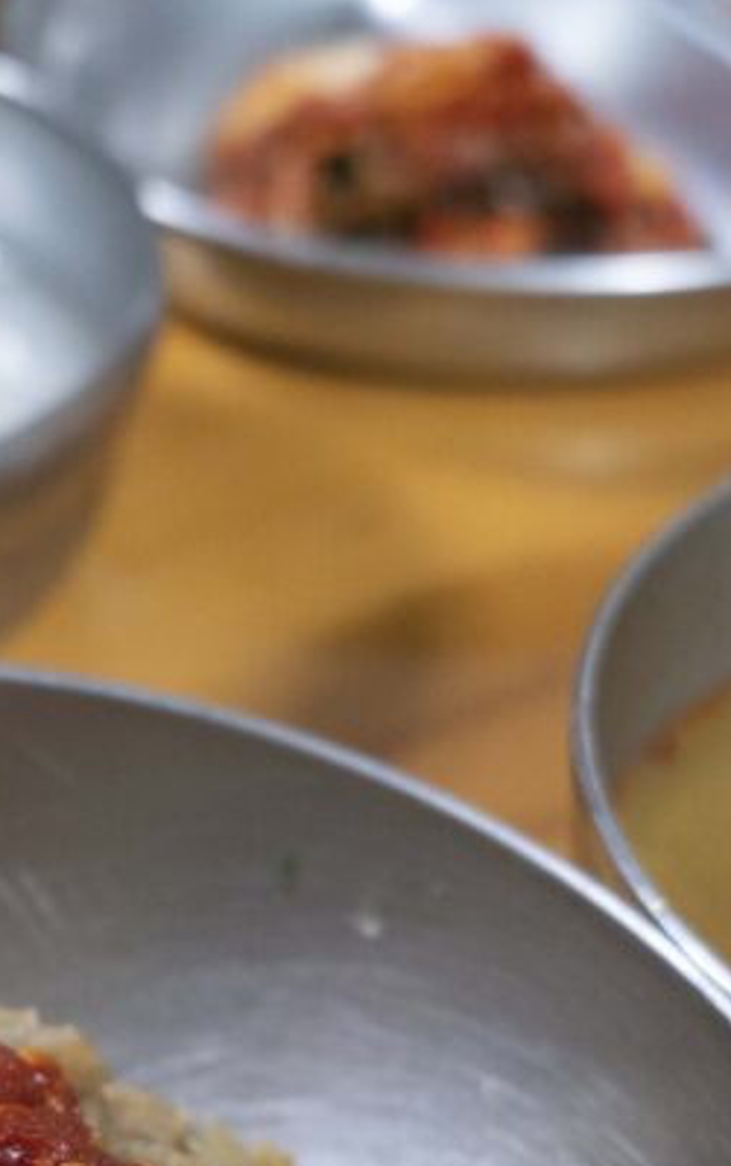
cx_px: -45
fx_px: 3659
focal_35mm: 115
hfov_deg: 11.3
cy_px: 953
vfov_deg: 17.9
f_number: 5.6
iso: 3200
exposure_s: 1/60
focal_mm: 44
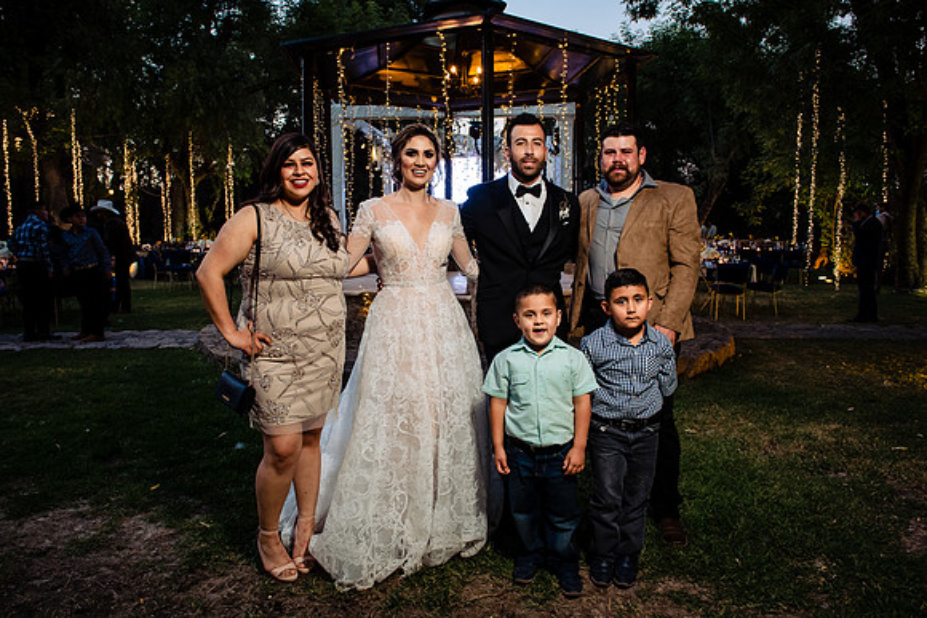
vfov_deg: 50.8
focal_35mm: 25
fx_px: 651
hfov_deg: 70.9
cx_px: 464
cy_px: 309
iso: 1600
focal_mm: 24
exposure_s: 1/100
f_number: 5.6
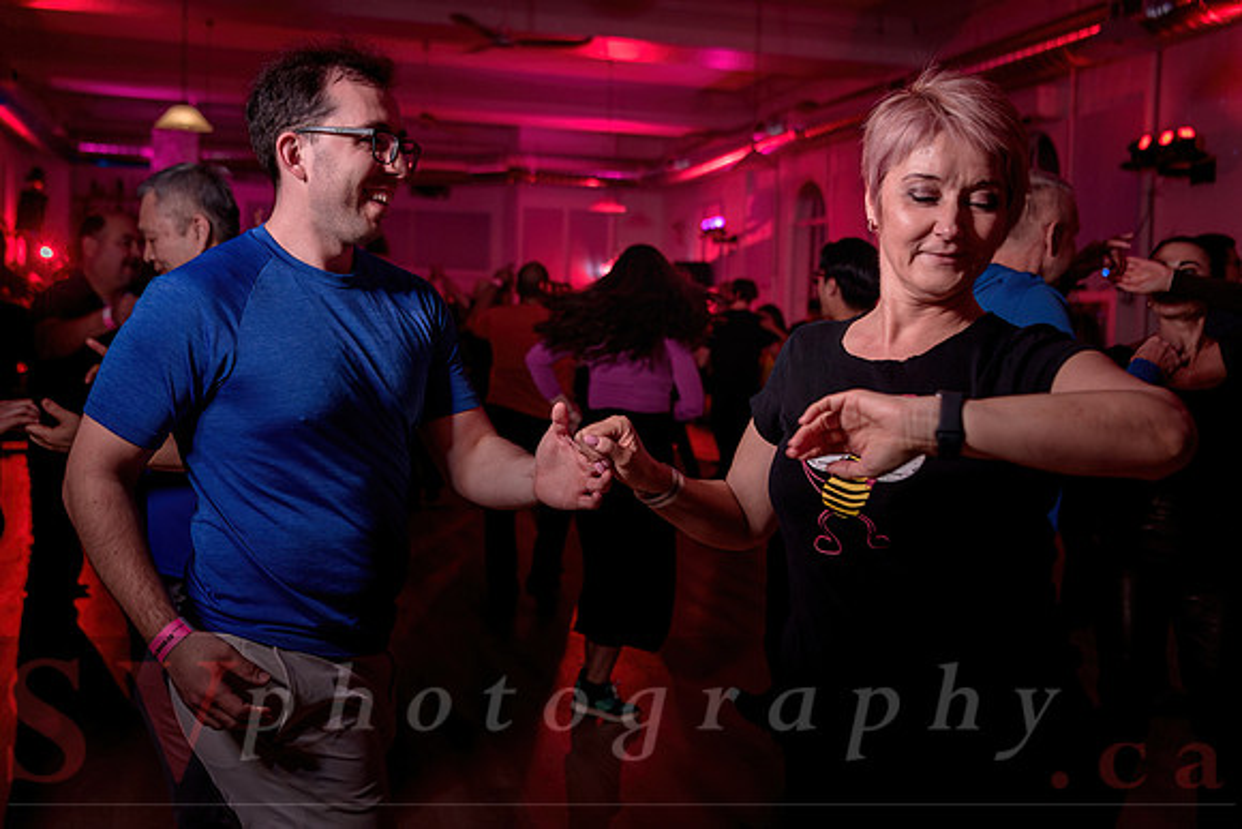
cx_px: 621
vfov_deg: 35.9
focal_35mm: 37
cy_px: 377
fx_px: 1279
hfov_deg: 51.8
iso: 400
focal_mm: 34
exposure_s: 1/100
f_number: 2.8
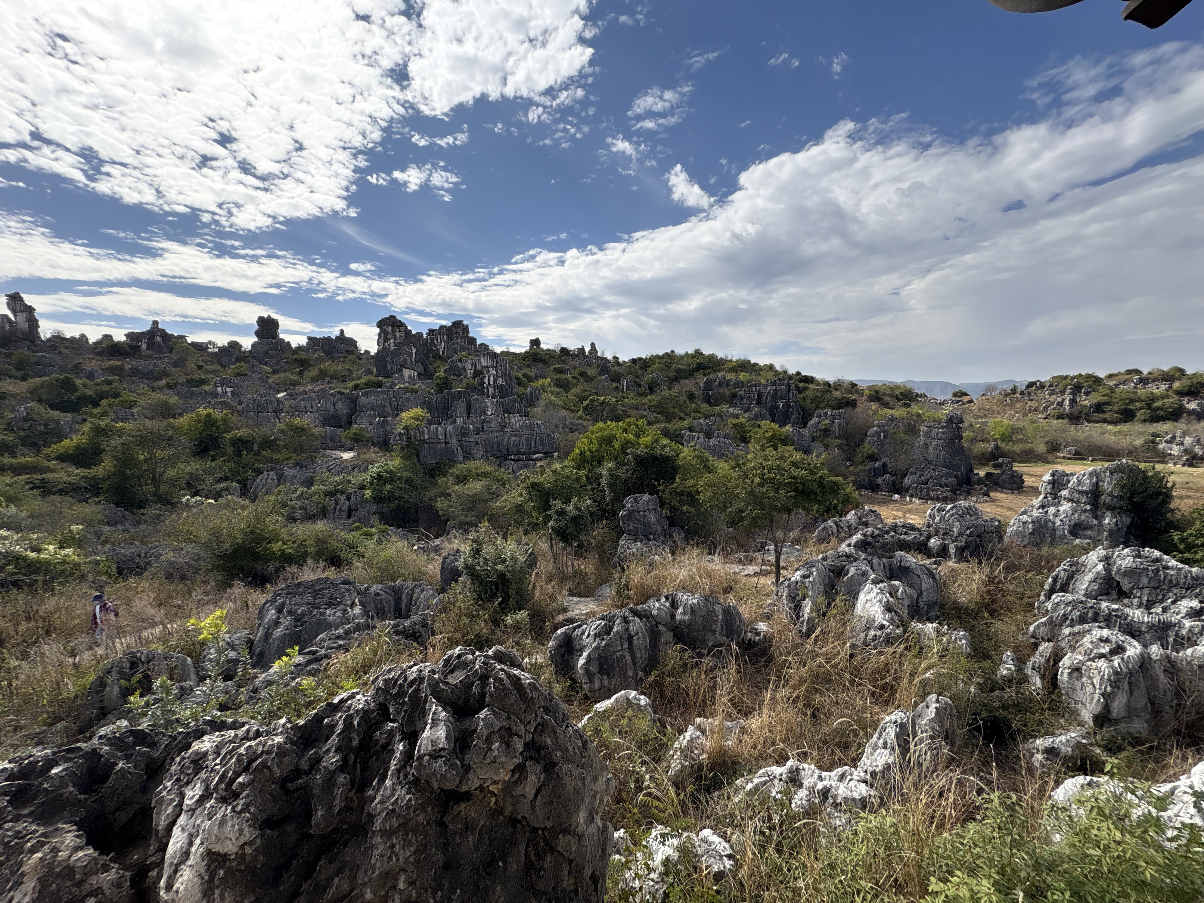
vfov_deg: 85.7
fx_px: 487
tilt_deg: -5.3
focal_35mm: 14
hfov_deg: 102.1
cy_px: 452
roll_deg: +1.0
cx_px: 602
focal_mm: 2.22
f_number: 2.2
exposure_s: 1/2083
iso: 64
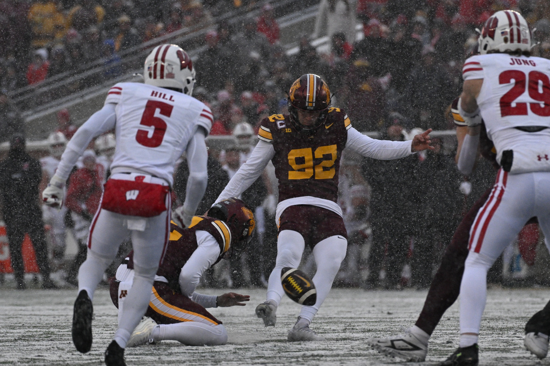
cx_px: 275
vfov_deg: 3.0
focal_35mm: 465
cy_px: 183
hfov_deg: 4.4
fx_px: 7101
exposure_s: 1/2500
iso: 2000
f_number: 5.6
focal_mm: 310
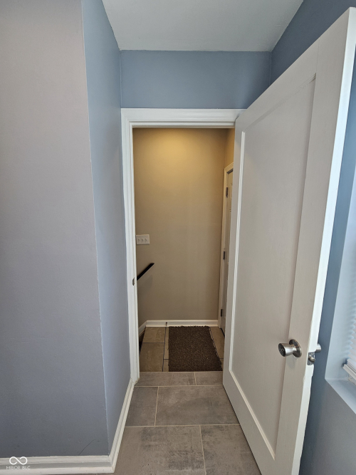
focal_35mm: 13
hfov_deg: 89.9
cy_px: 238
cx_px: 178
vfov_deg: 106.2
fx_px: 178
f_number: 2.2
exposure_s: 1/60
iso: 50
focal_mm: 2.2
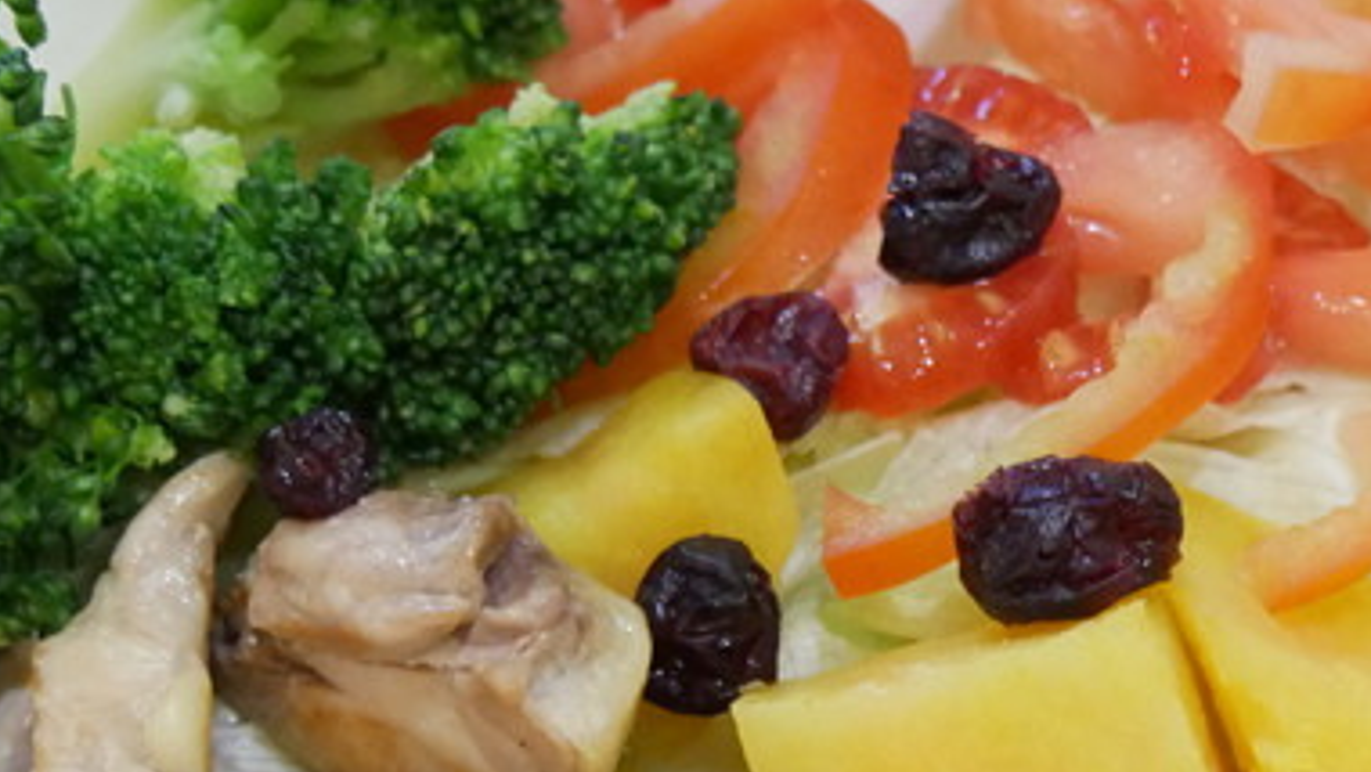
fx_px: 5636
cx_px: 1097
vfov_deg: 7.8
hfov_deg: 13.8
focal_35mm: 155
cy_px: 579
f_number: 4.4
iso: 2500
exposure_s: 1/60
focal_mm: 30
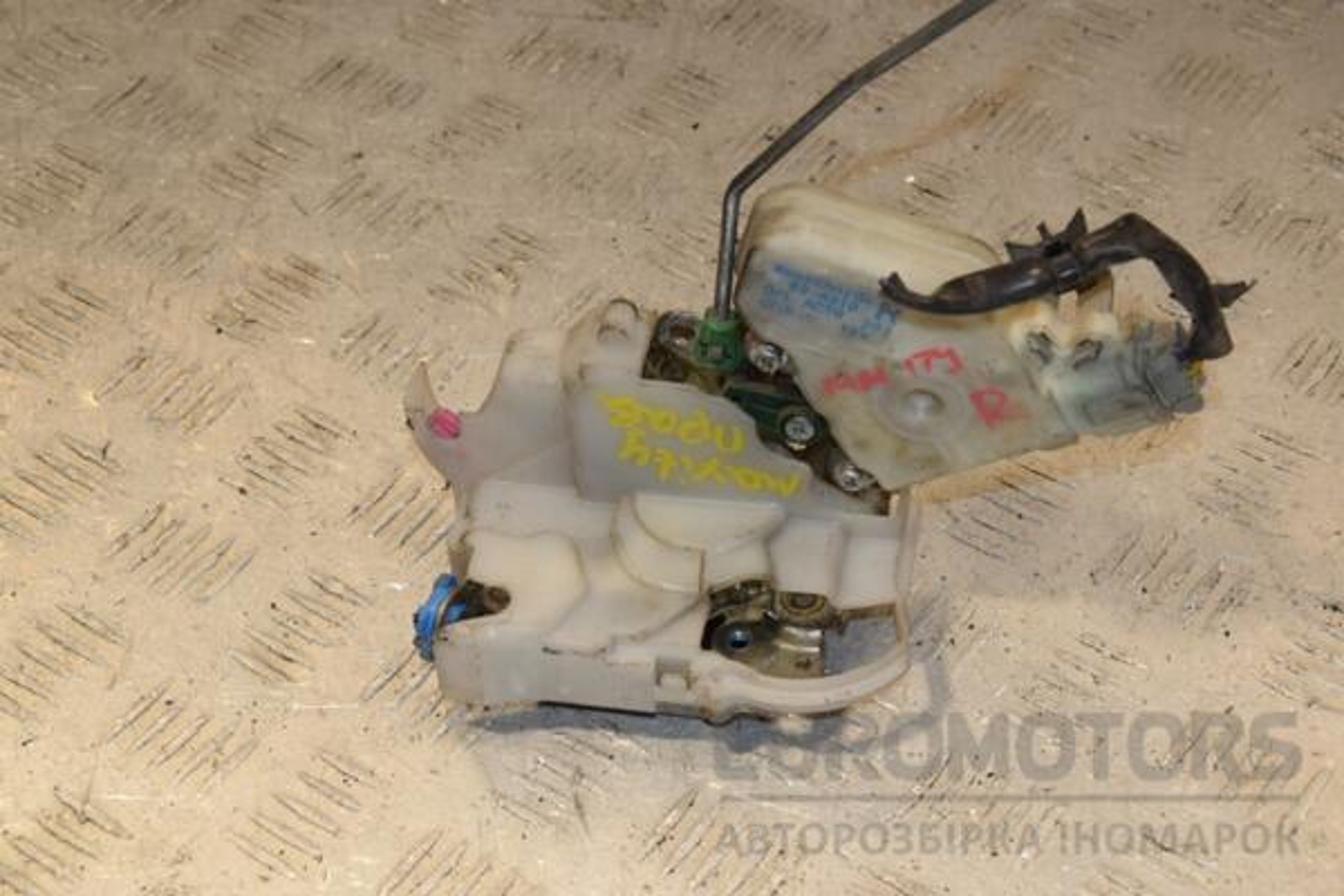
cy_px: 448
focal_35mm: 78
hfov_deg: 26.0
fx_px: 2912
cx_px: 672
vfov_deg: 17.5
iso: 800
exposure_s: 1/200
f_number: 9
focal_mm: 52
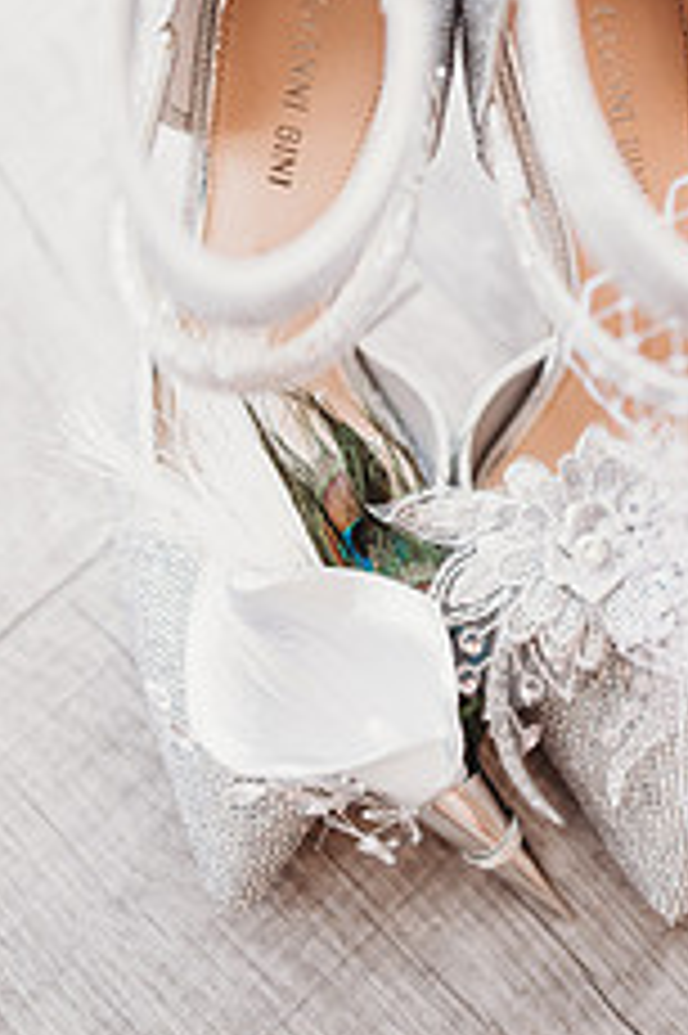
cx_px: 486
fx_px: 1349
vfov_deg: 40.1
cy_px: 198
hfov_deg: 28.3
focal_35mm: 47
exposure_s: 1/320
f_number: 1.8
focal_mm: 24
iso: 400
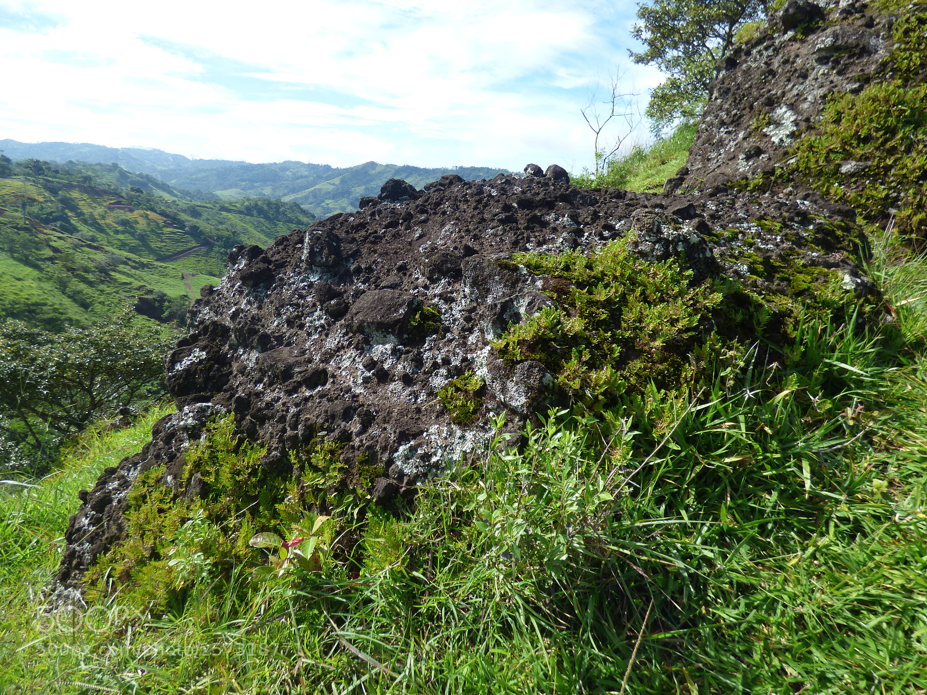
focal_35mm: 20
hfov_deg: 81.7
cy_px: 348
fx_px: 536
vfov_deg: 66.0
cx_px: 464
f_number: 2.8
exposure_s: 1/1000
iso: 100
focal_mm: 3.58
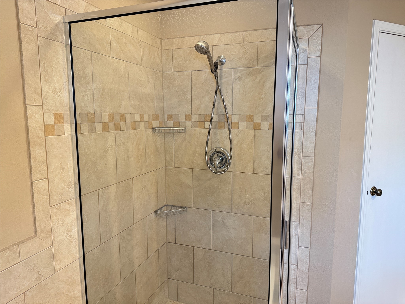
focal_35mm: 24
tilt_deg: -6.8
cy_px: 152
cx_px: 202
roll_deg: -0.5
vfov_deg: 56.8
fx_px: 281
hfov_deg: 71.6
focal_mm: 6.76
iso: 200
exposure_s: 1/60
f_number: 1.78
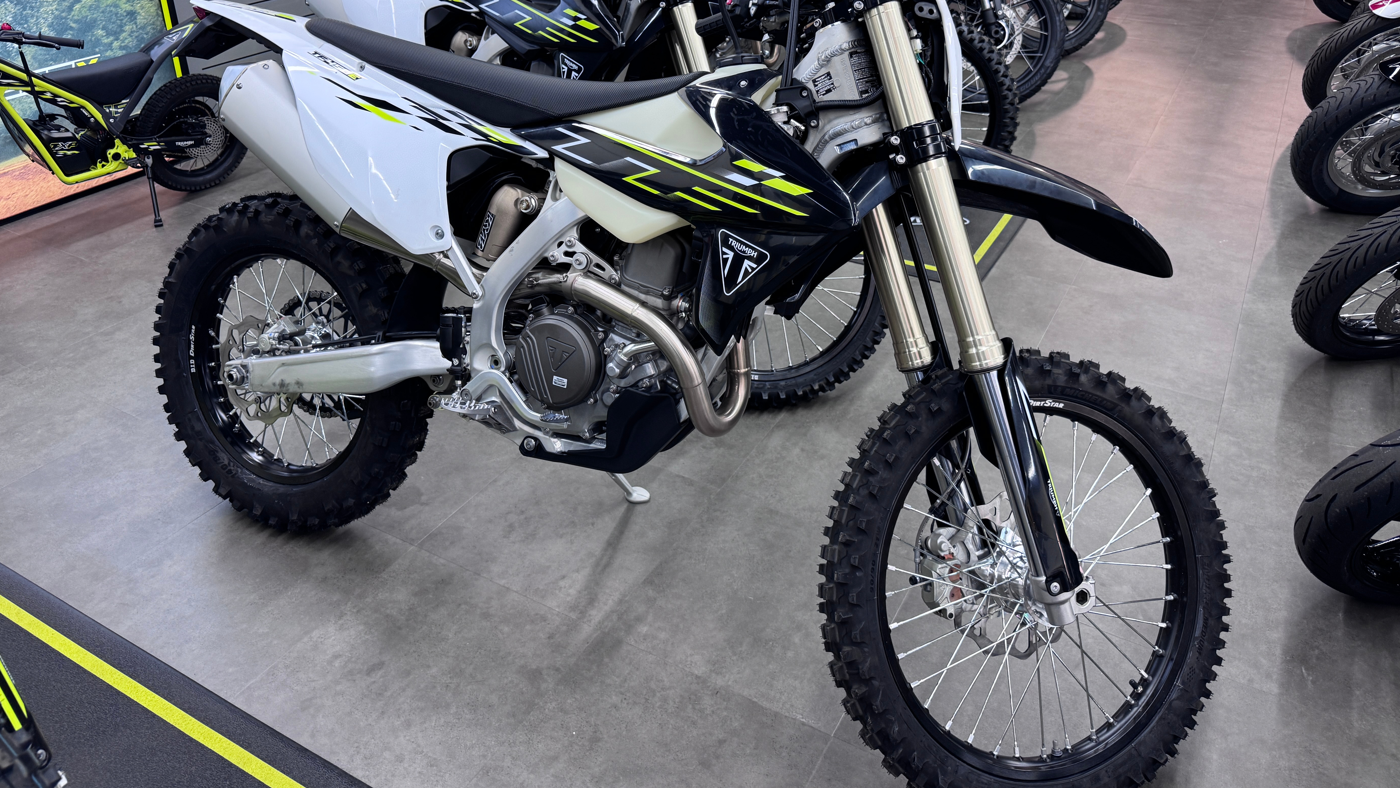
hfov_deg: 69.9
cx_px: 692
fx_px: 1002
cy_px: 263
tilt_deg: -27.3
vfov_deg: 42.3
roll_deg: +0.5
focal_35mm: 27
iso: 125
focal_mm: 6.76
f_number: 1.78
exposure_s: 1/60
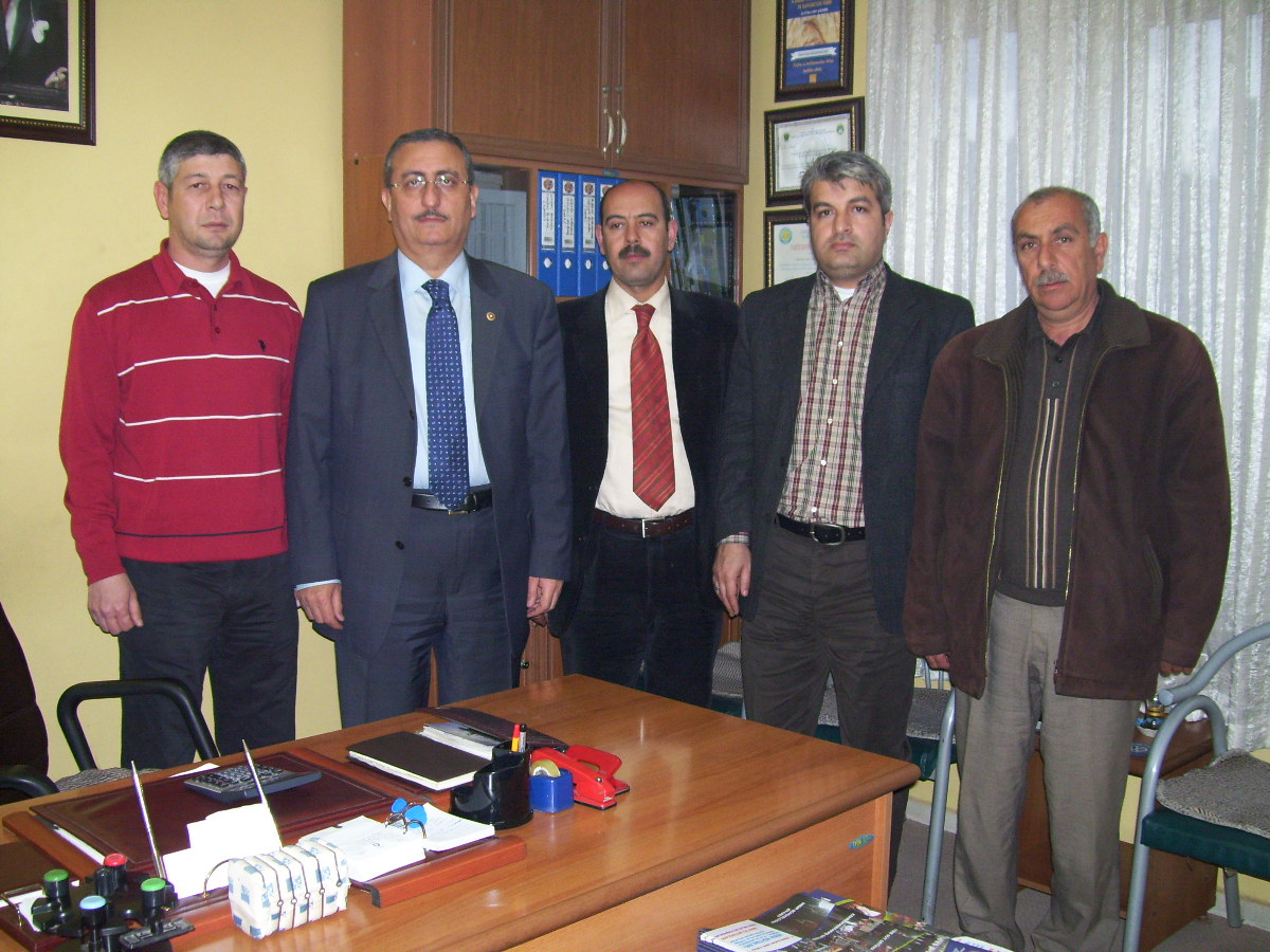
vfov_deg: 39.7
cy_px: 476
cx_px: 635
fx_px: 1321
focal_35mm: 36
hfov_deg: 51.4
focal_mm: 6
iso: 200
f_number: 2.7
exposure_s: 1/60
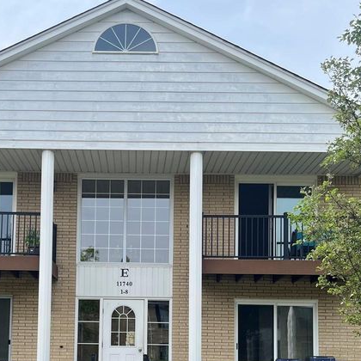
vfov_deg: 29.9
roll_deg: +0.5
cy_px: 288
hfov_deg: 30.4
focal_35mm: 56
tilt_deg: +6.4
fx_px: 661
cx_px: 125
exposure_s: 1/1748
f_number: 1.6
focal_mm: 5.1
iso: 50
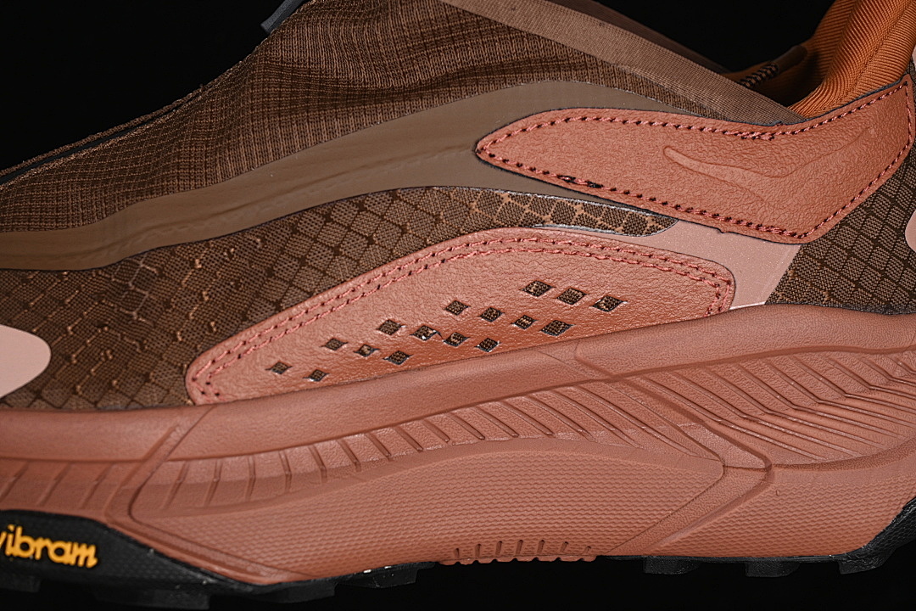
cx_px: 458
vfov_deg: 18.2
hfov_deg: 27.0
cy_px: 306
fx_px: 1908
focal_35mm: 75
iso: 160
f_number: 6.3
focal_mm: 50
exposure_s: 1/80
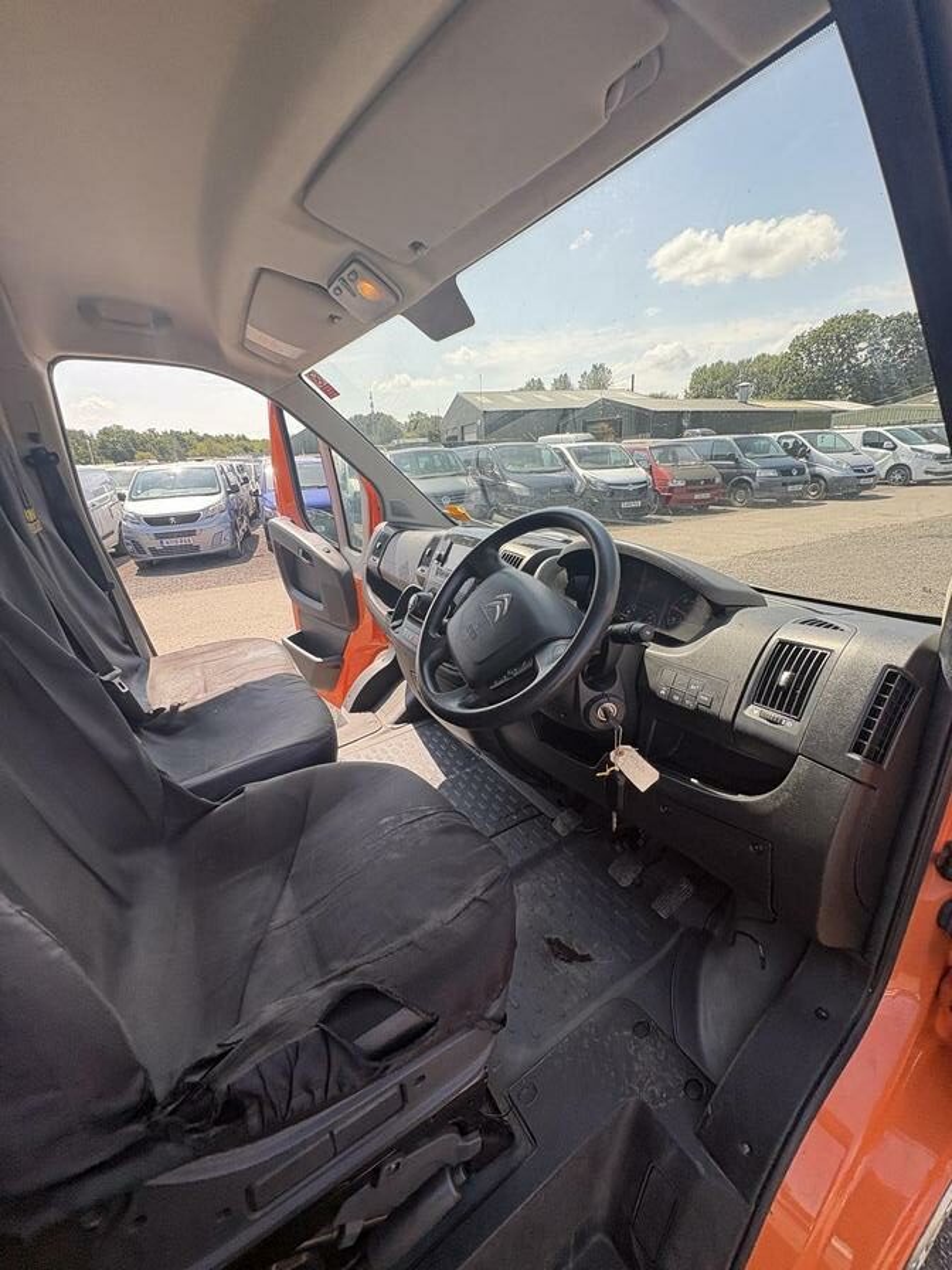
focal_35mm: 14
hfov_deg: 85.7
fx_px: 513
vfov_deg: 102.1
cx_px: 476
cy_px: 635
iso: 40
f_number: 2.2
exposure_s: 1/220
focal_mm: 2.22
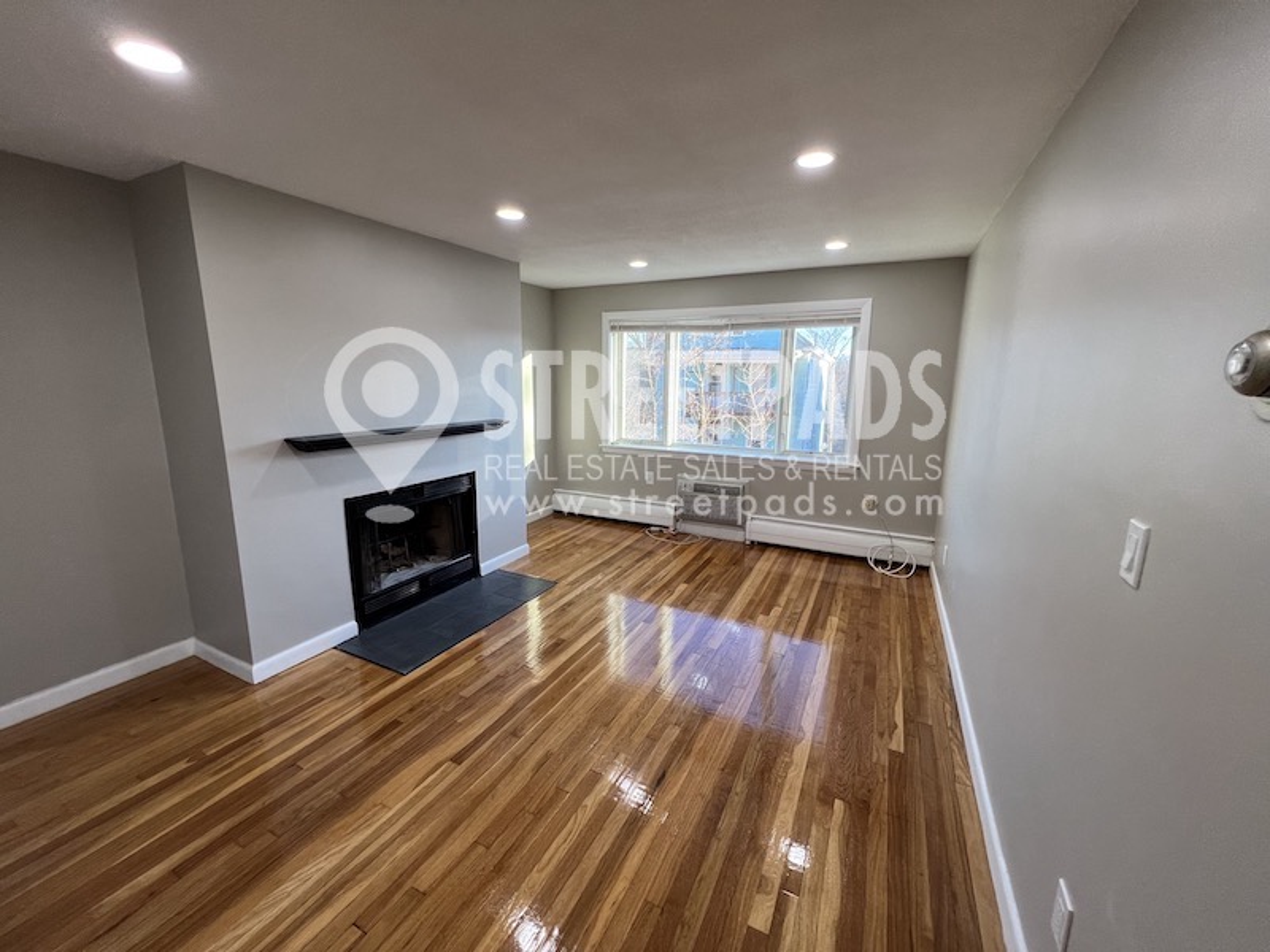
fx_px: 477
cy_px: 476
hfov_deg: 106.2
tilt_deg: -10.5
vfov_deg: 89.9
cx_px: 635
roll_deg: -1.5
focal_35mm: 13
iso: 100
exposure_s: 1/120
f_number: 1.8
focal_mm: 1.57
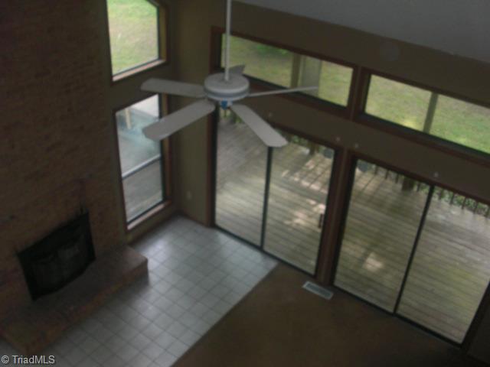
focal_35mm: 36
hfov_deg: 51.4
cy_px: 184
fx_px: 510
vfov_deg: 39.7
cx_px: 245
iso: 200
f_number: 2.8
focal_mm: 6.3
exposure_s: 1/60
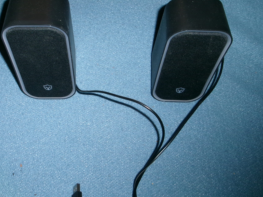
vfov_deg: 34.3
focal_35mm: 42
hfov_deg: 44.6
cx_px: 109
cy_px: 106
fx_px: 319
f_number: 3.9
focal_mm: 5.1
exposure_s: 1/34
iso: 200
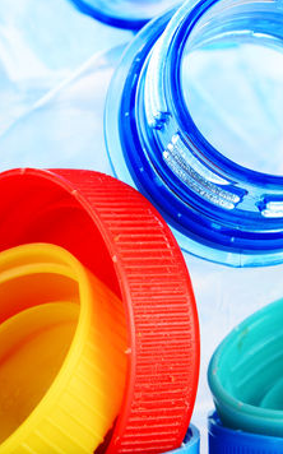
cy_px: 184
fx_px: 8998
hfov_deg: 1.8
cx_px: 29
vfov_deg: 2.9
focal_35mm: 728
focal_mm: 300
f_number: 18
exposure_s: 1/125
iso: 100
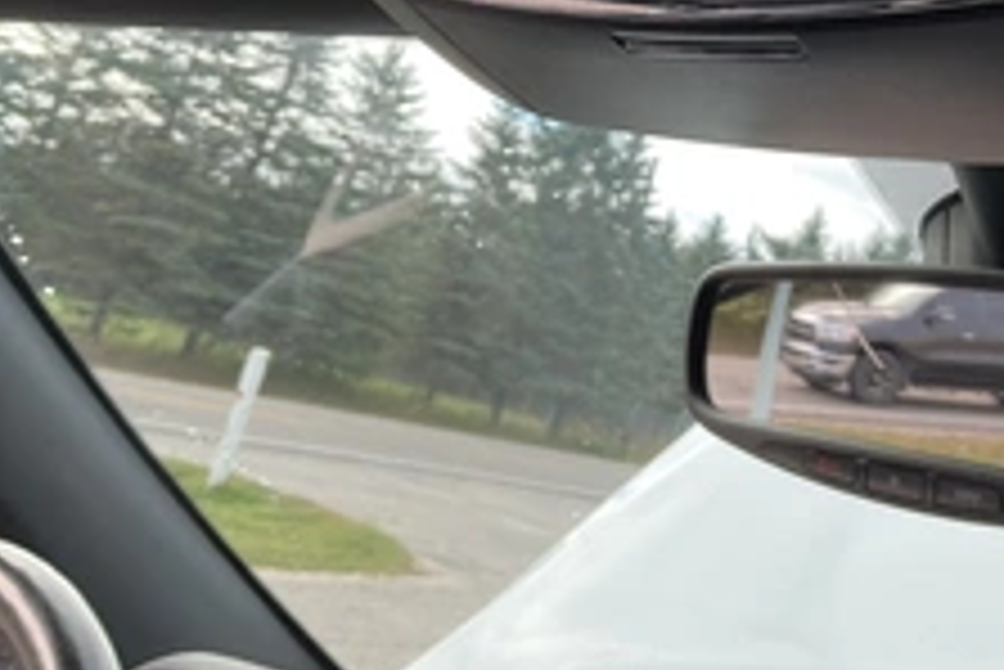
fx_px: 1507
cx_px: 756
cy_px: 4
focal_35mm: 54
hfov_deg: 36.0
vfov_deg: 24.0
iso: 20
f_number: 1.8
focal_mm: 3
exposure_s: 1/122
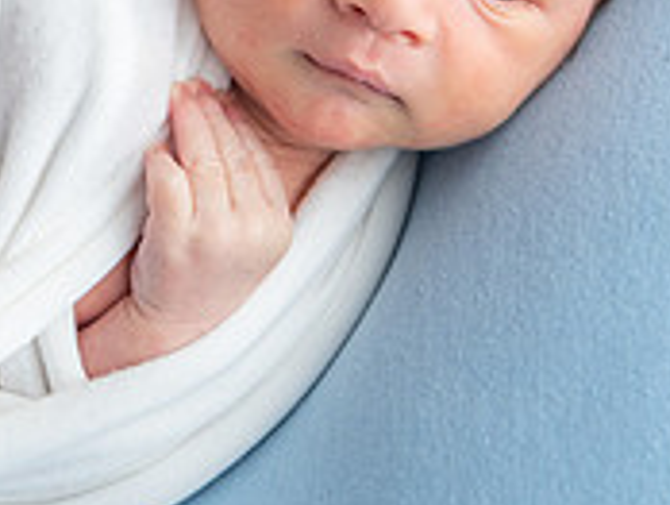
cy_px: 33
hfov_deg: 11.2
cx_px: 116
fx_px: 3411
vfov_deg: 8.4
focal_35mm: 176
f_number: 3.5
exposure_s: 1/160
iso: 250
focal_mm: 55
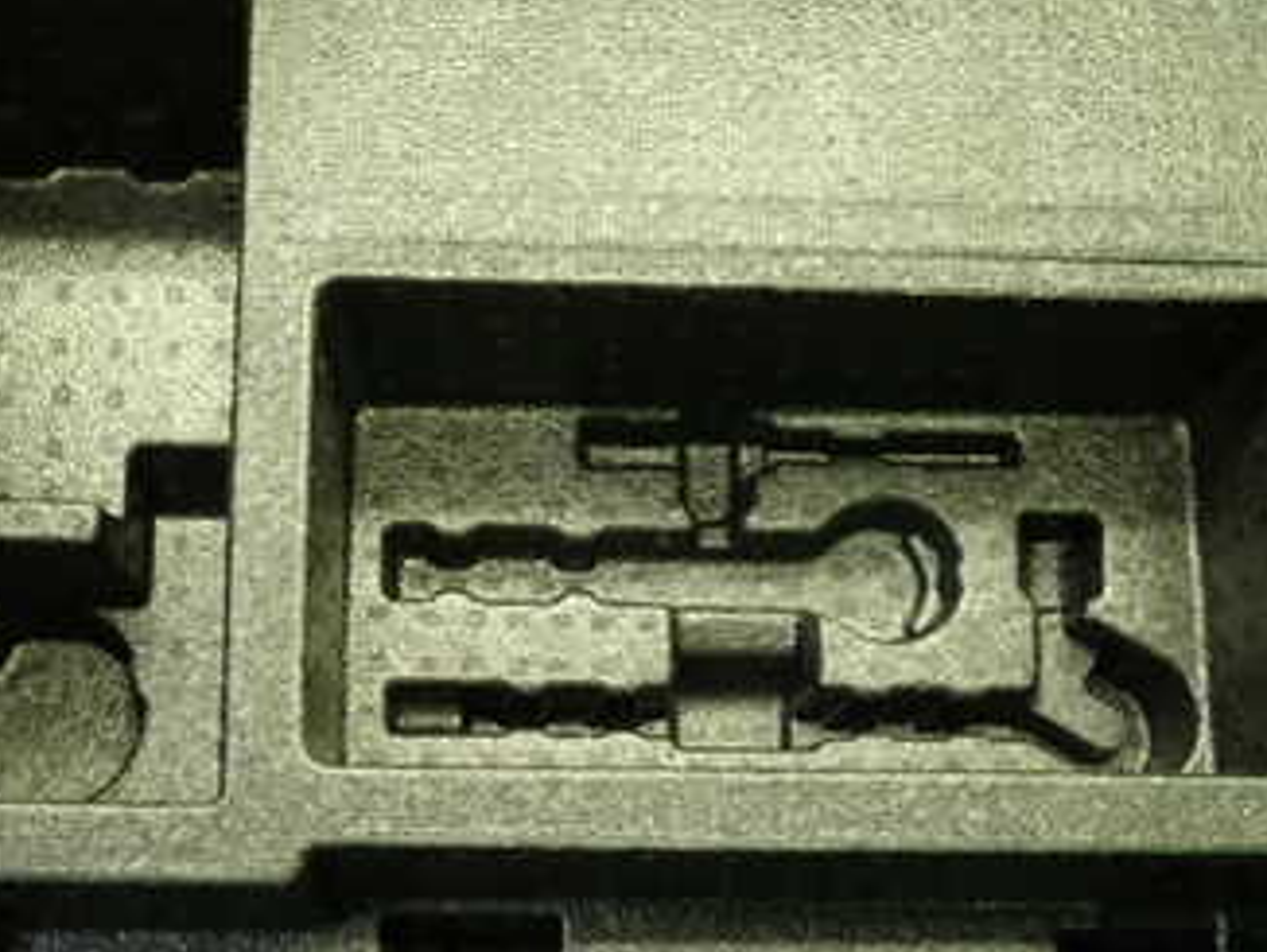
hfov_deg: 41.0
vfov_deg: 31.0
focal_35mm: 46
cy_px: 715
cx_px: 513
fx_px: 1685
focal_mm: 4.5
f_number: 2
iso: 200
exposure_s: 1/40
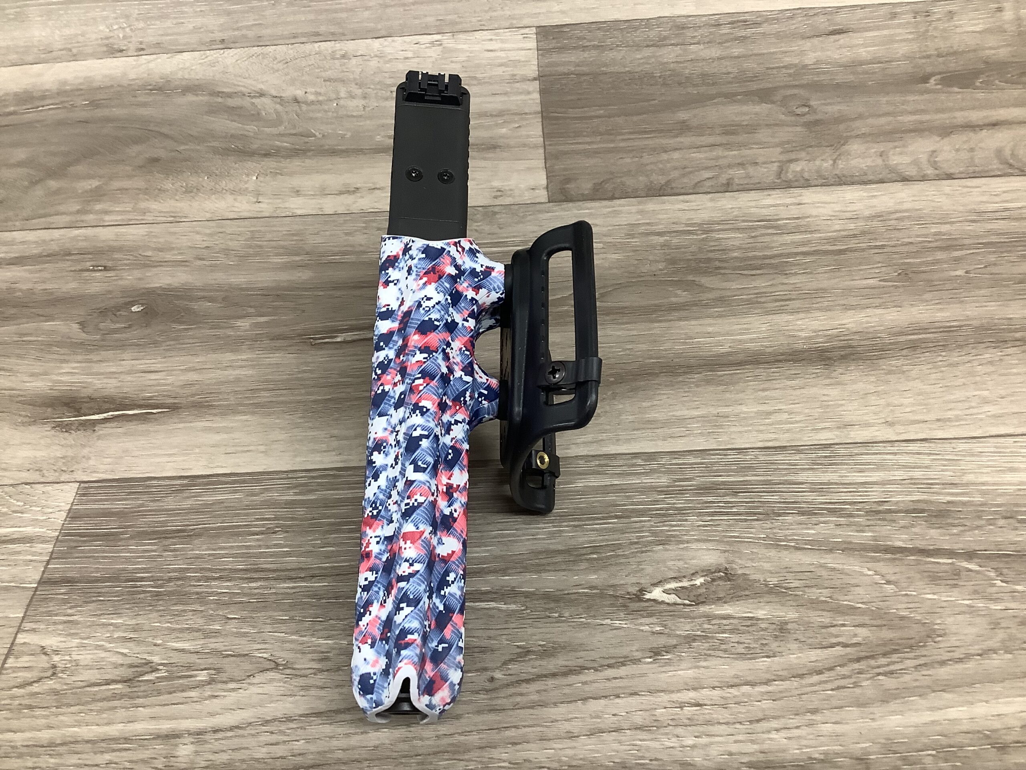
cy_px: 385
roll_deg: +3.5
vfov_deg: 45.4
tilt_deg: -44.8
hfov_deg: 58.4
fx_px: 919
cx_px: 513
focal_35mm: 31
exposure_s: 1/60
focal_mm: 3.3
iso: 125
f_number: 2.4
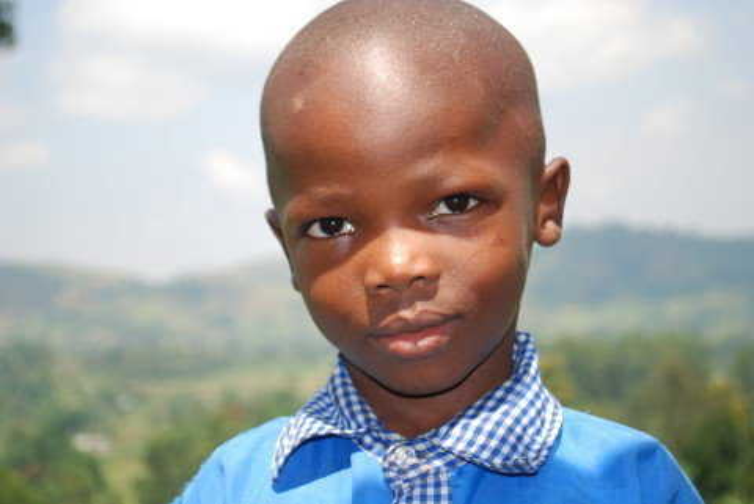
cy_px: 252
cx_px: 377
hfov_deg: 24.6
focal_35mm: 82
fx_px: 1729
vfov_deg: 16.6
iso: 100
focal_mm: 55
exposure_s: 1/160
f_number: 5.6
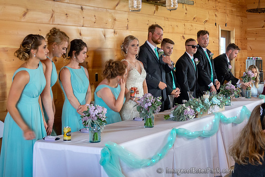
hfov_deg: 41.1
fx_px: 353
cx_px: 132
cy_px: 88
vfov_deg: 28.1
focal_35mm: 48
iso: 320
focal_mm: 17.55
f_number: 3.2
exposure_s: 1/50
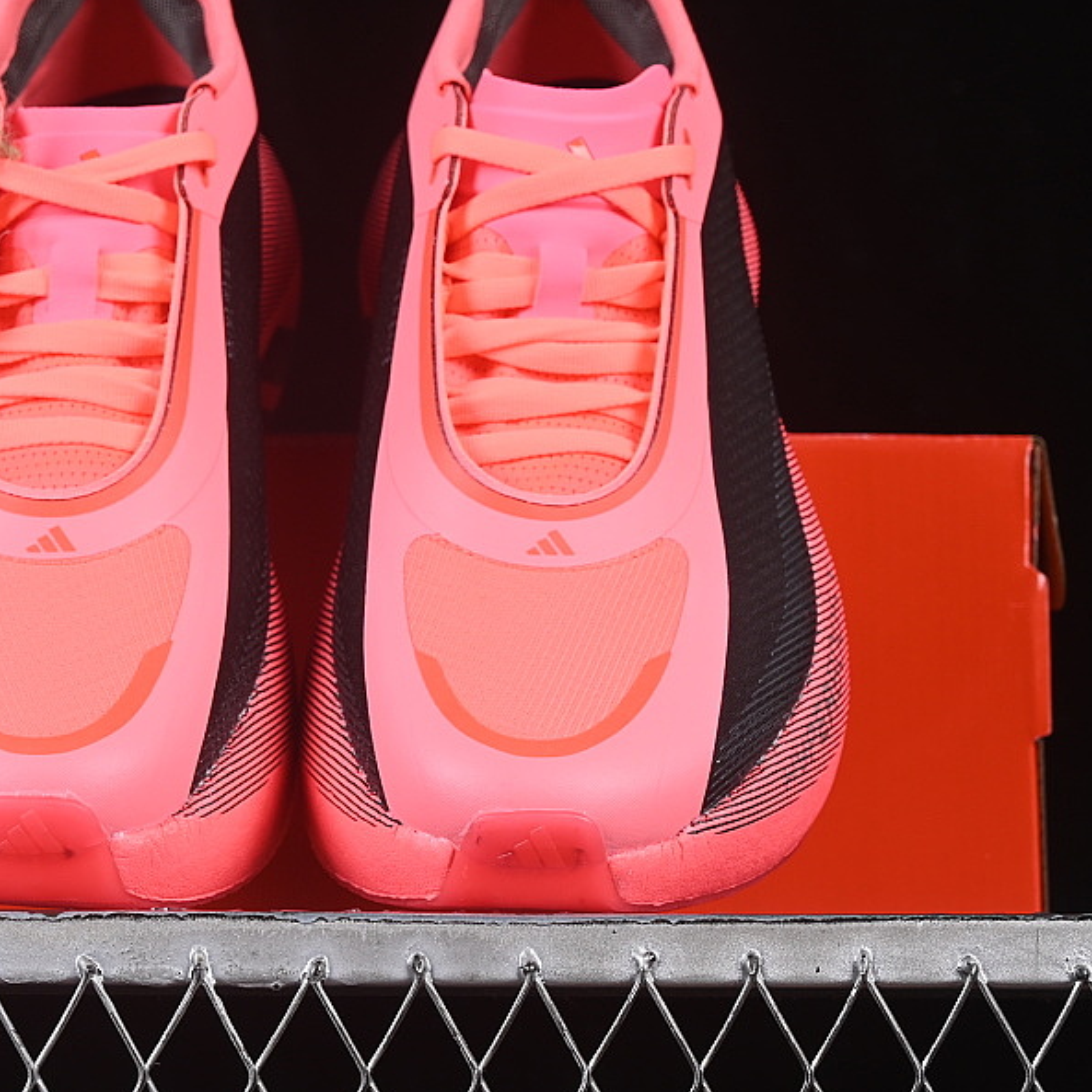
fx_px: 4140
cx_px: 330
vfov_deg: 15.0
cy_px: 499
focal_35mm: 116
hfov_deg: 15.0
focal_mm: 50
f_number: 8
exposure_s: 1/80
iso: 160
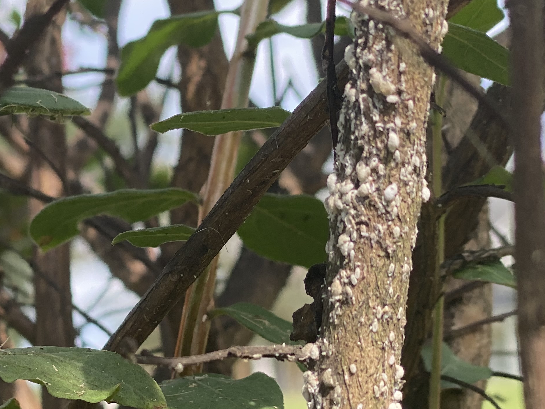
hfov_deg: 17.4
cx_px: 110
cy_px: 258
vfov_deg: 13.2
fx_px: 1763
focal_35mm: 112
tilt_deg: +4.7
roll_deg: +4.0
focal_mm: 6
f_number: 2
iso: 20
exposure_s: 1/298
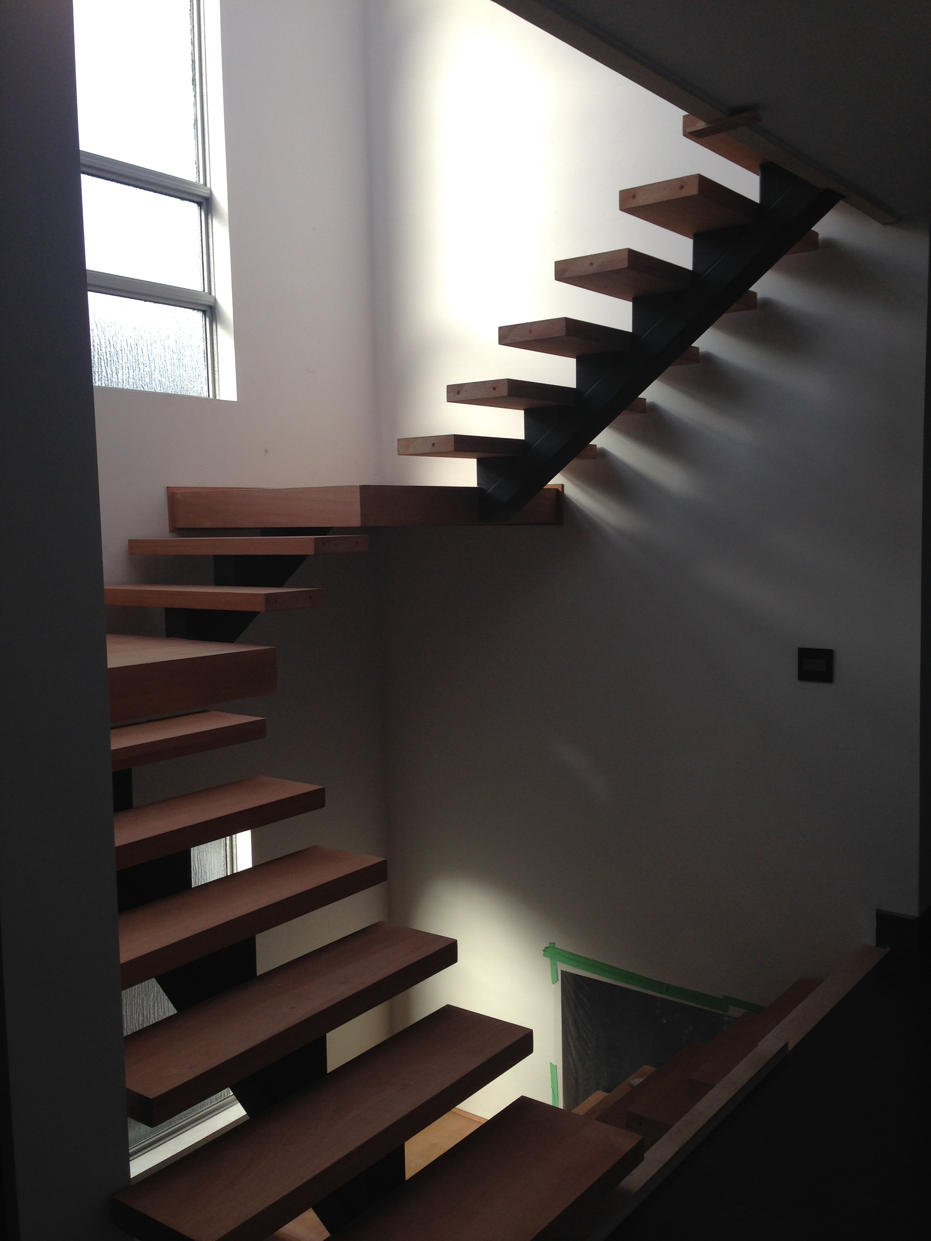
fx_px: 1183
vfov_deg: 55.4
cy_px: 620
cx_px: 466
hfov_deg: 42.9
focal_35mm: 33
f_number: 2.4
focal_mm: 4.12
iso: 50
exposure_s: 1/245
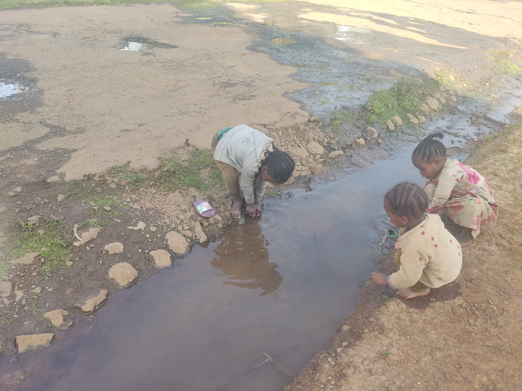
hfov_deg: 69.4
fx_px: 377
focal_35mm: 25
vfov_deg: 54.9
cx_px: 261
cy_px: 196
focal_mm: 4.71
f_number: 1.79
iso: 50
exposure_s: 1/160
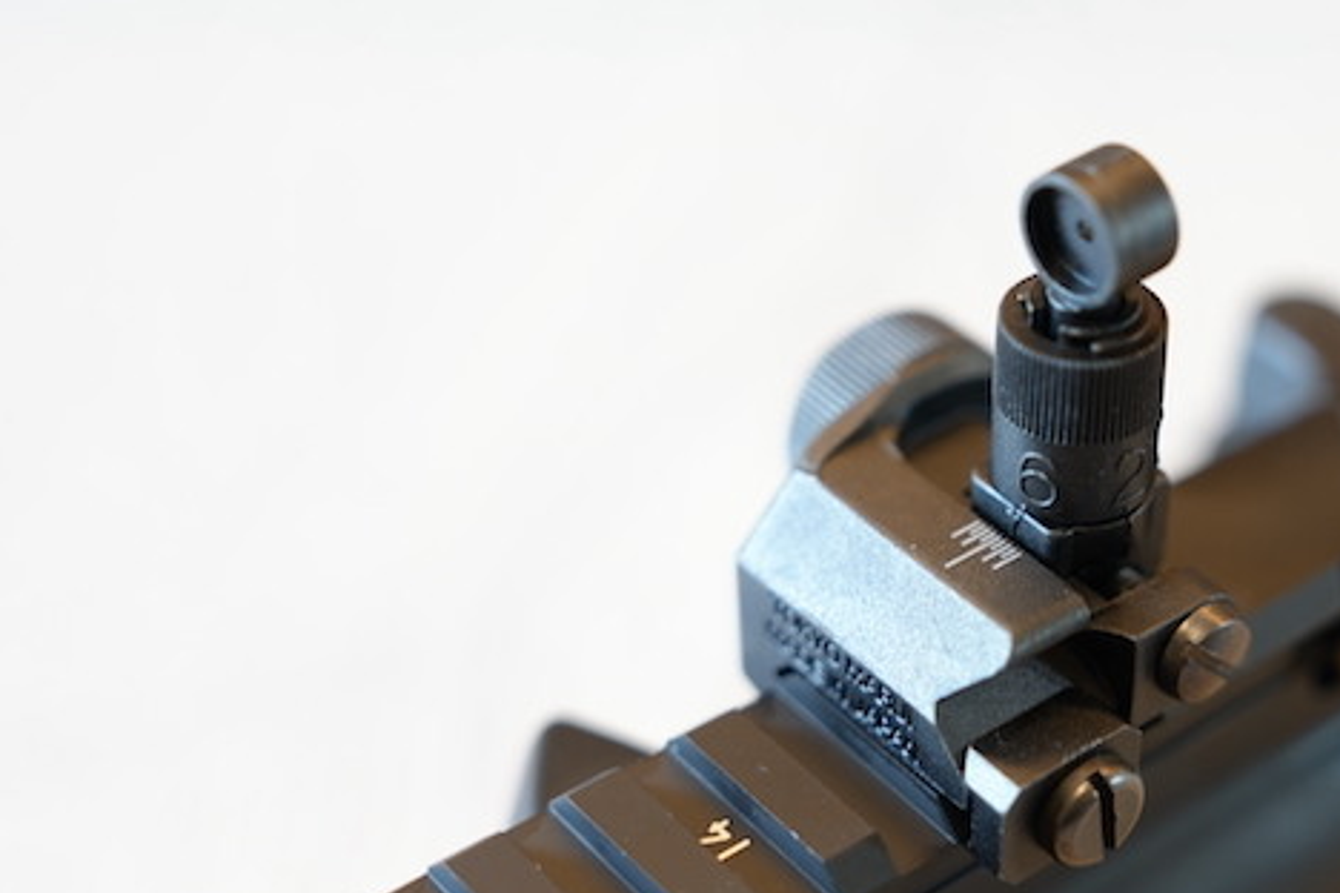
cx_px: 1022
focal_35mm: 75
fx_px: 2791
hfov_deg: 26.6
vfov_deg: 18.2
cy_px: 504
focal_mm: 45
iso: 200
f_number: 2.8
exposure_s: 1/5
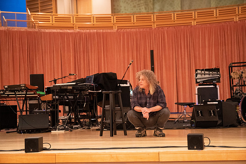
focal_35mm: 70
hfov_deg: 28.8
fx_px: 478
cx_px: 123
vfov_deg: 19.5
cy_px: 82
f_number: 2.8
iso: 12800
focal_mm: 70
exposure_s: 1/80
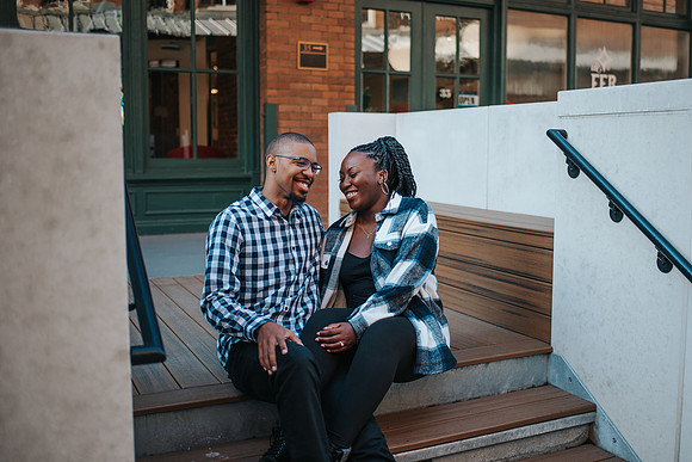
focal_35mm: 39
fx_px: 745
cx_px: 380
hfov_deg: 49.8
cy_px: 221
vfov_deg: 34.4
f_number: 1.8
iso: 400
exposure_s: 1/640
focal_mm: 35
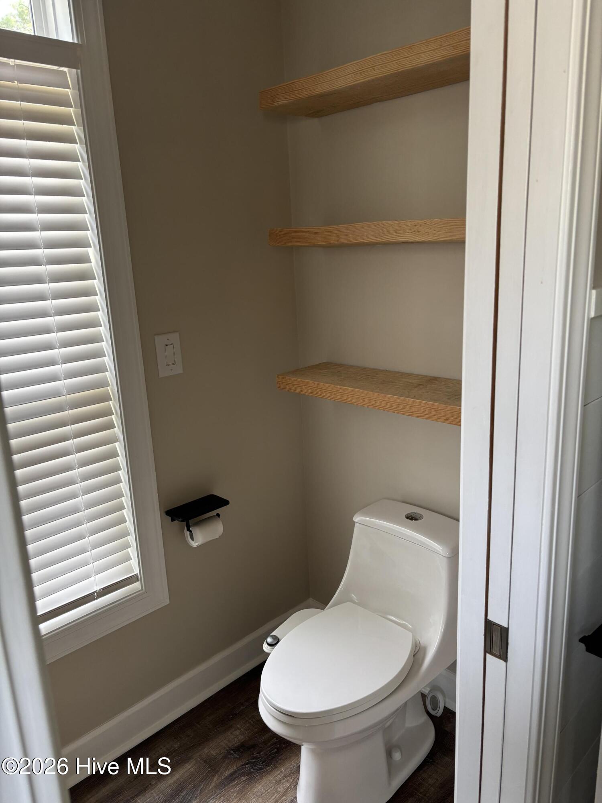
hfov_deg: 53.1
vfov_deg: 67.3
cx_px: 301
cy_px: 402
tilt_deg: -14.6
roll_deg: +2.2
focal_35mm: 26
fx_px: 603
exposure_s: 1/98
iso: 125
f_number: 1.6
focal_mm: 5.96
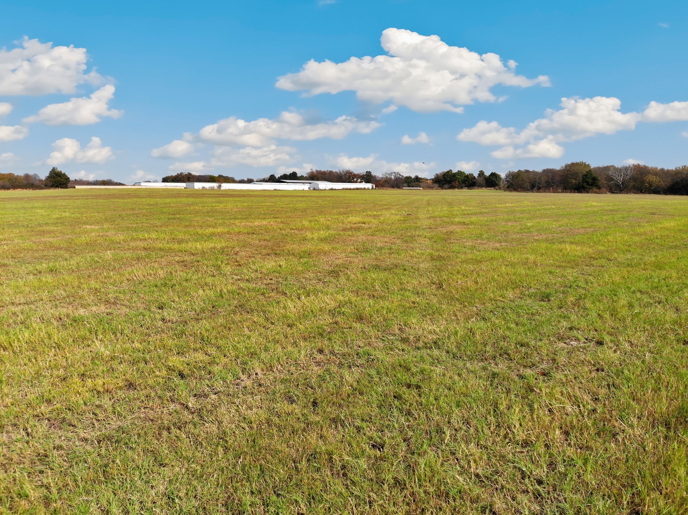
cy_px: 258
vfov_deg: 56.8
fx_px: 477
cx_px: 344
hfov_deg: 71.6
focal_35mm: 24
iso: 100
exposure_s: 1/800
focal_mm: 4.5
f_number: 2.8
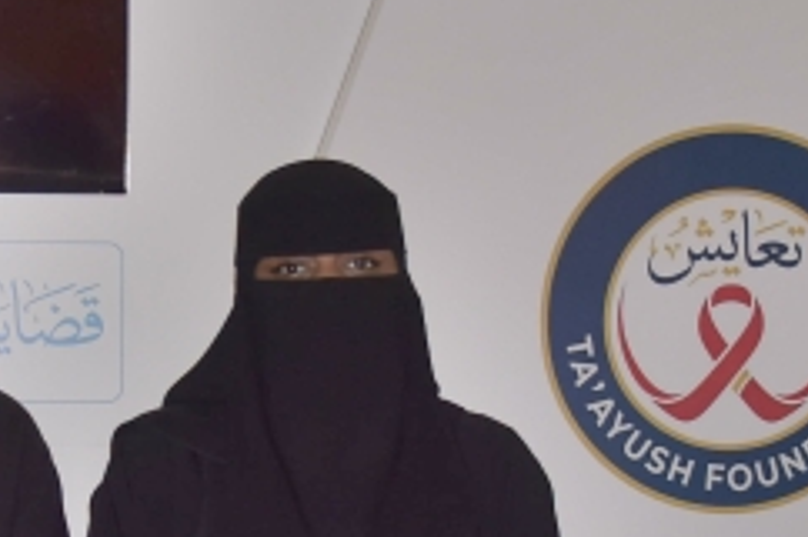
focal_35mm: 157
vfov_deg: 8.7
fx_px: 3521
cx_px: 244
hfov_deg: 13.1
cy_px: 504
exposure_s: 1/250
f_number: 4
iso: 400
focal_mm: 38
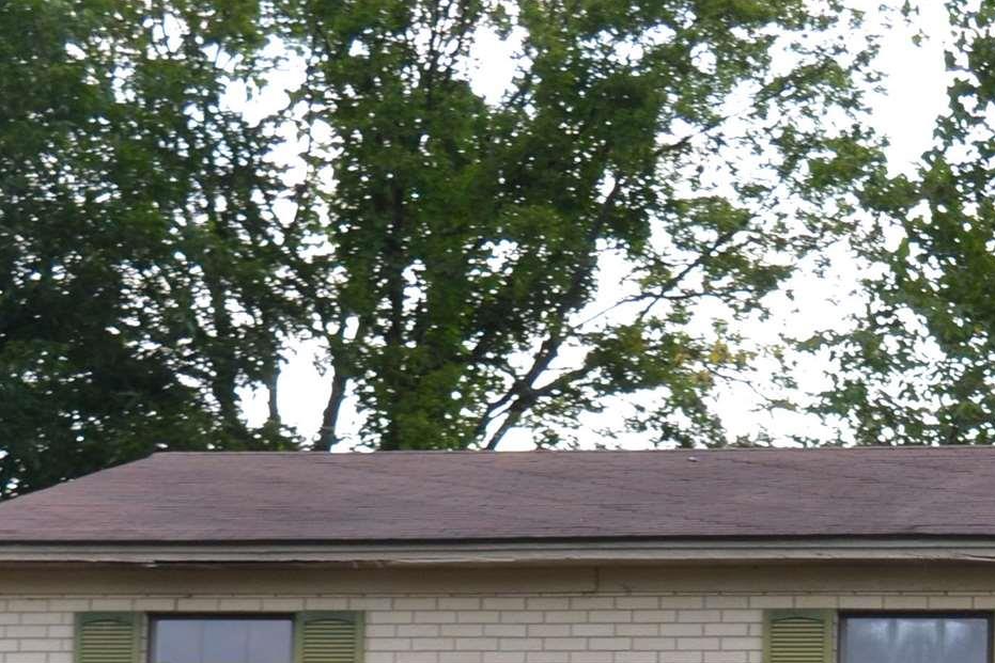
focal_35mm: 134
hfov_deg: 15.0
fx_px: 3694
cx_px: 1042
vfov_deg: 9.9
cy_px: 1007
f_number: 5.6
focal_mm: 27
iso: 140
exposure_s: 1/125
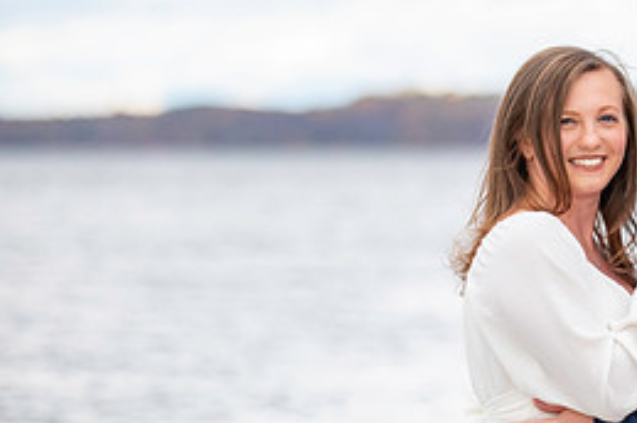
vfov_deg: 4.8
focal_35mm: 285
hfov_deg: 7.2
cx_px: 615
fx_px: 5037
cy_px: 152
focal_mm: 125
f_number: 2.8
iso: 1250
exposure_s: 1/8000
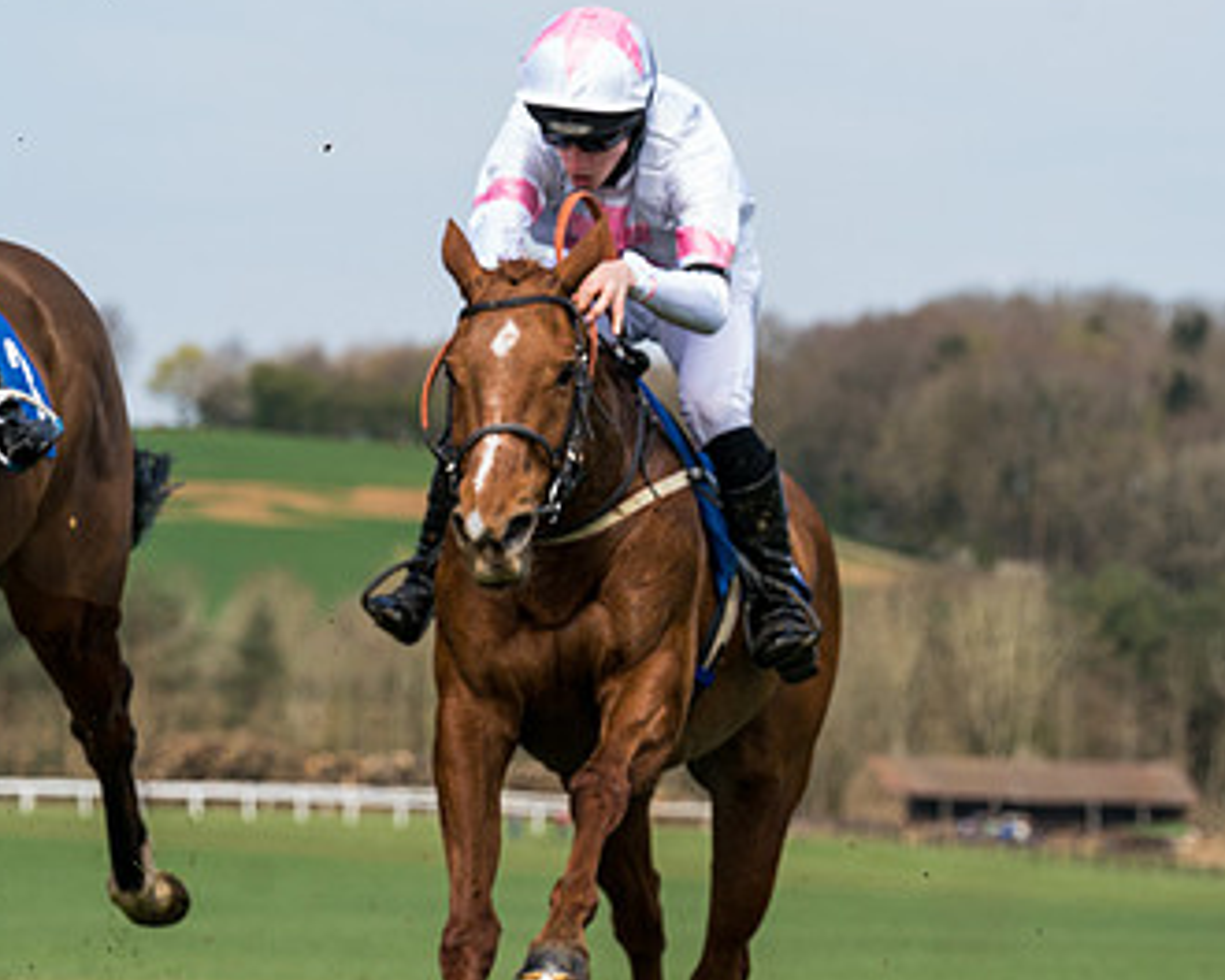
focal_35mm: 259
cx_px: 635
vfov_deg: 6.0
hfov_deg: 7.5
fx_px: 9390
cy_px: 516
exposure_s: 1/1000
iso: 400
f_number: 6.3
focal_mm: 135
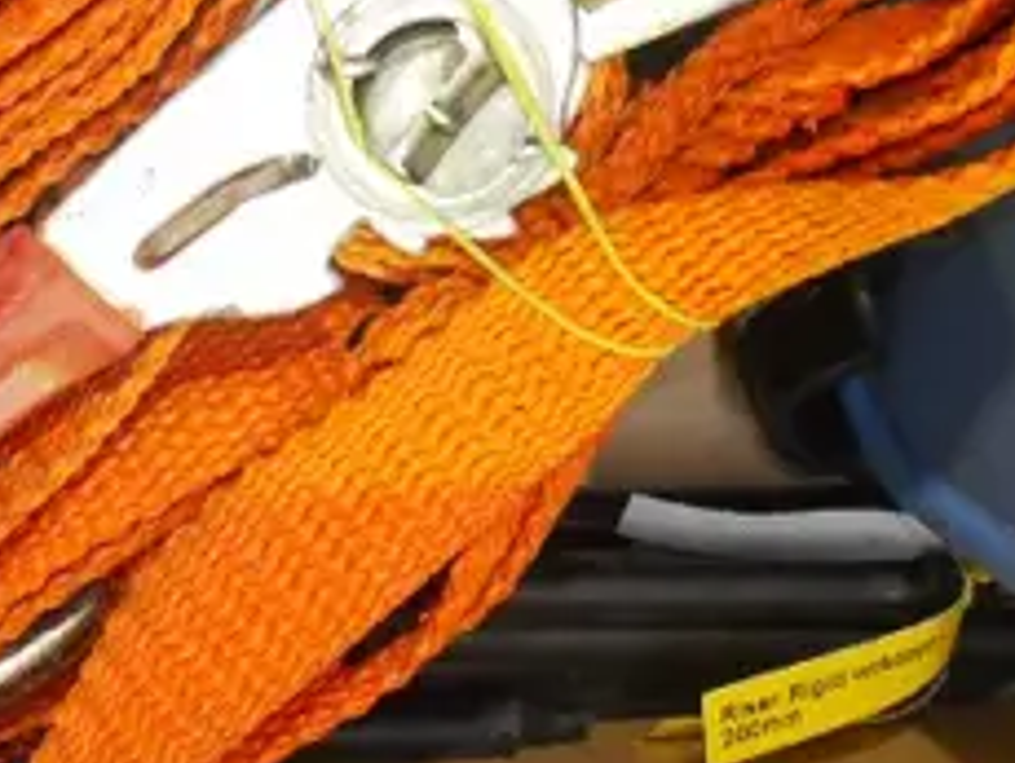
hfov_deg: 10.7
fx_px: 5225
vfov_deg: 8.1
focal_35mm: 178
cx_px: -446
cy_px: -624
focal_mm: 20
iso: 3200
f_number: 4.6
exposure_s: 1/60
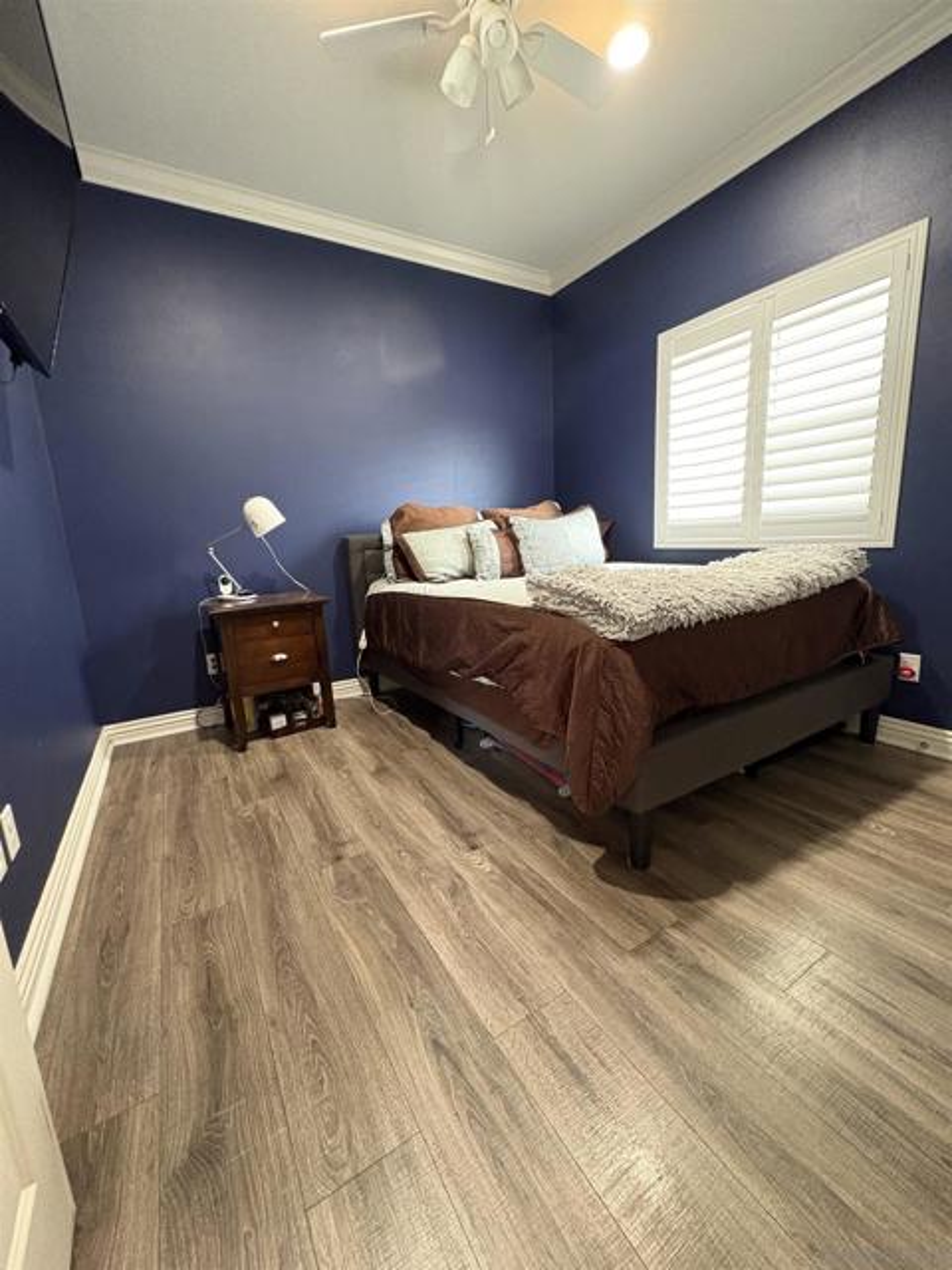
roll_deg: +2.7
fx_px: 513
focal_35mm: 14
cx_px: 476
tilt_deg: -11.0
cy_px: 635
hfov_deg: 85.7
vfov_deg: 102.1
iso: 640
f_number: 2.2
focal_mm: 2.22
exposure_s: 1/40
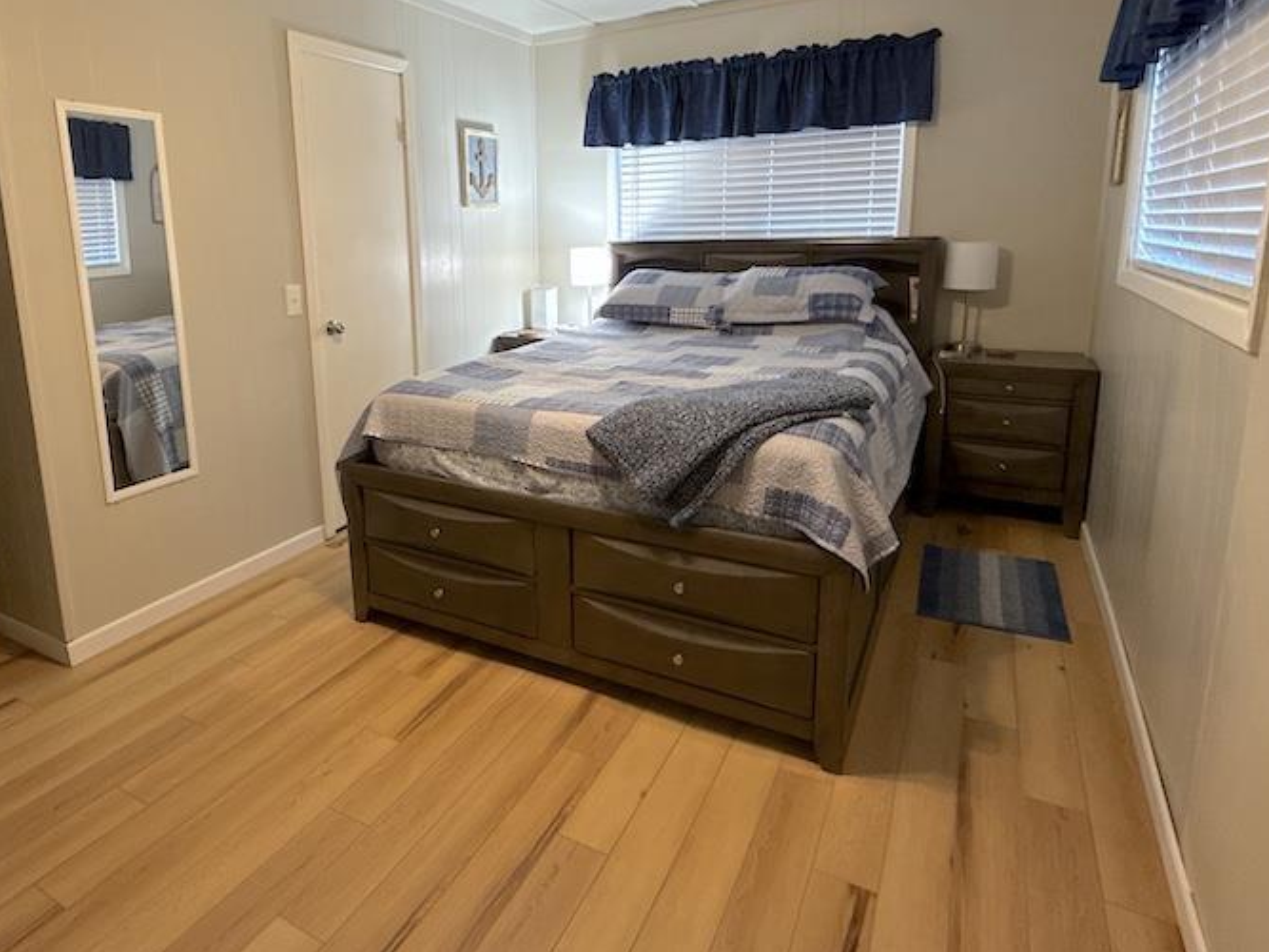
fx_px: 770
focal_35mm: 21
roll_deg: +0.9
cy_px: 364
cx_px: 538
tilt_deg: -9.9
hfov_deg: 78.5
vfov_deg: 62.6
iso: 320
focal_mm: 2.22
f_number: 2.2
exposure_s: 1/60
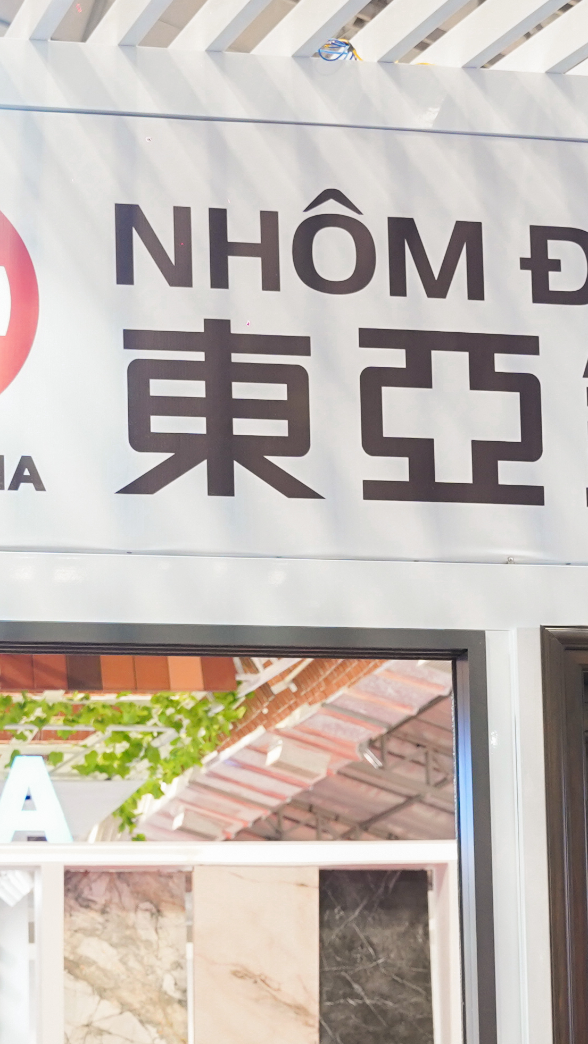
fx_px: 3139
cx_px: 433
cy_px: 972
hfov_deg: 10.7
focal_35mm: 113
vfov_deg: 18.5
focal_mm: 35.4
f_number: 4
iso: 1000
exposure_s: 1/125
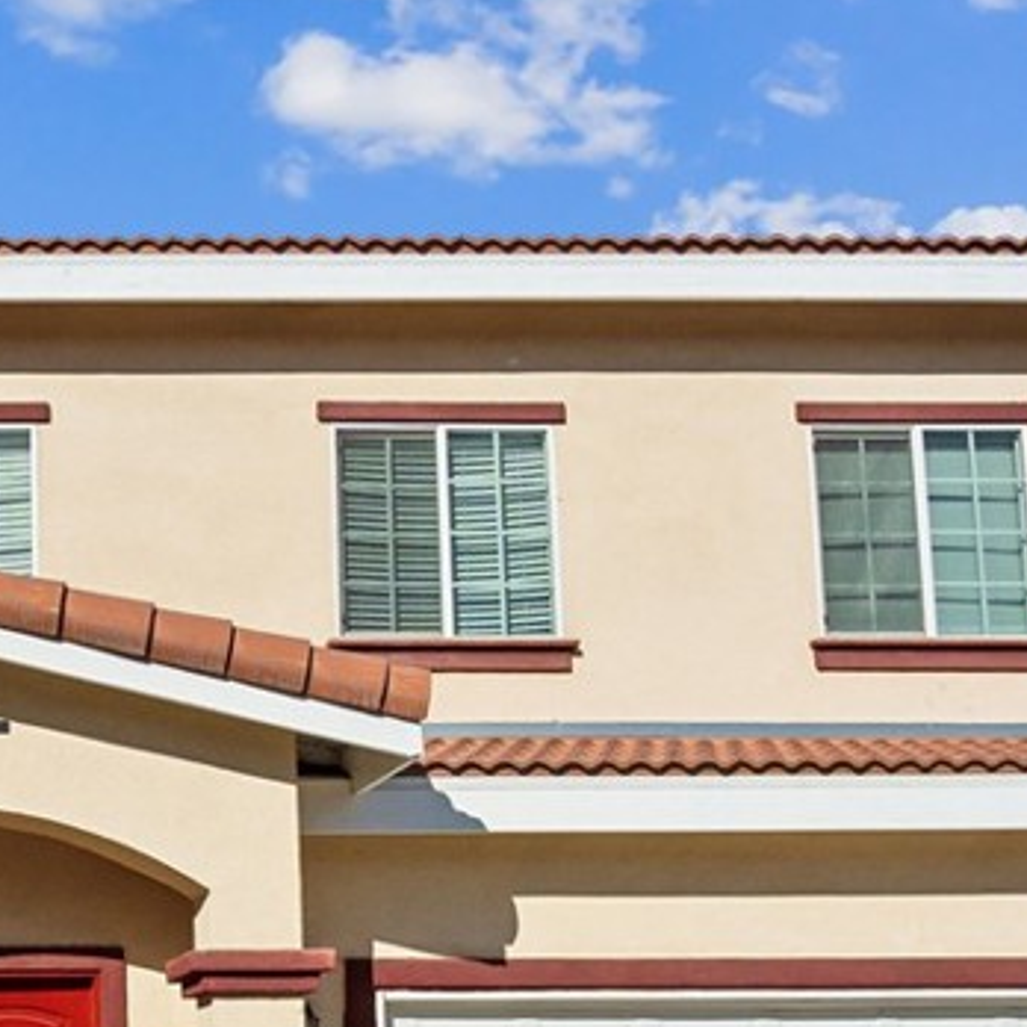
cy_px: 944
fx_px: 1510
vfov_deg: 35.1
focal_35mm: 45
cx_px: -115
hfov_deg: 32.7
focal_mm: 12
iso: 250
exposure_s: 1/1600
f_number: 9
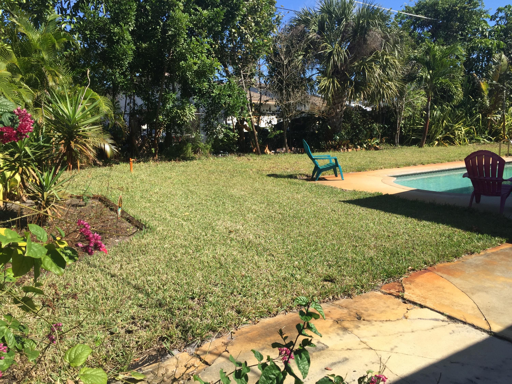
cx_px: 256
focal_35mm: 29
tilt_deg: -8.4
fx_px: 429
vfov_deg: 48.2
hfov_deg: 61.7
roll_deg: -0.6
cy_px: 192
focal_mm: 4.15
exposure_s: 1/1412
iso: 32
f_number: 2.2
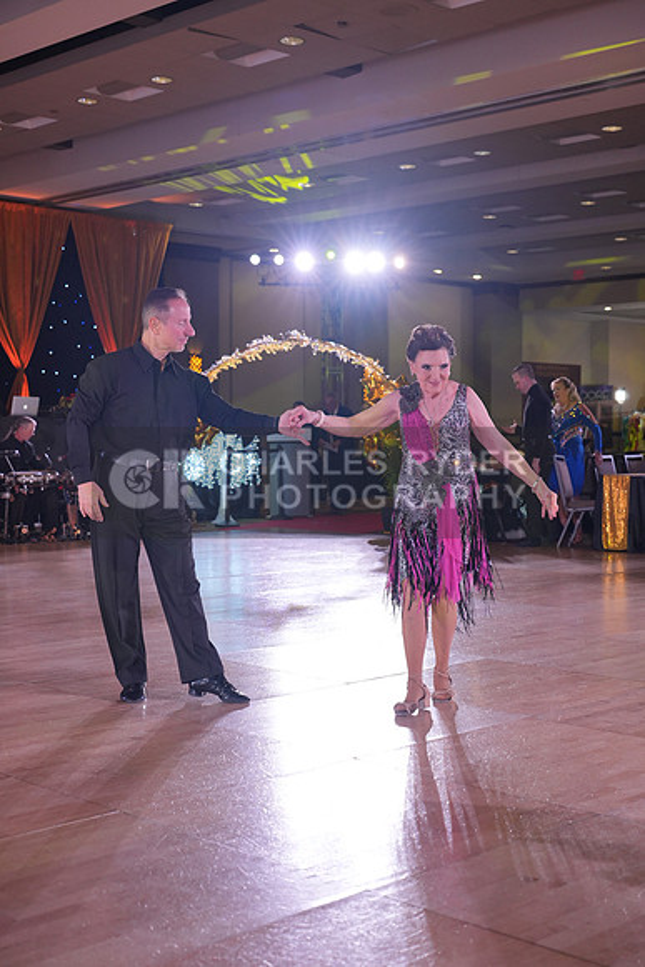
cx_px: 322
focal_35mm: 50
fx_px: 1343
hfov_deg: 27.0
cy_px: 484
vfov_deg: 39.6
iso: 1250
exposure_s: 1/400
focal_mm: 50
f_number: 4
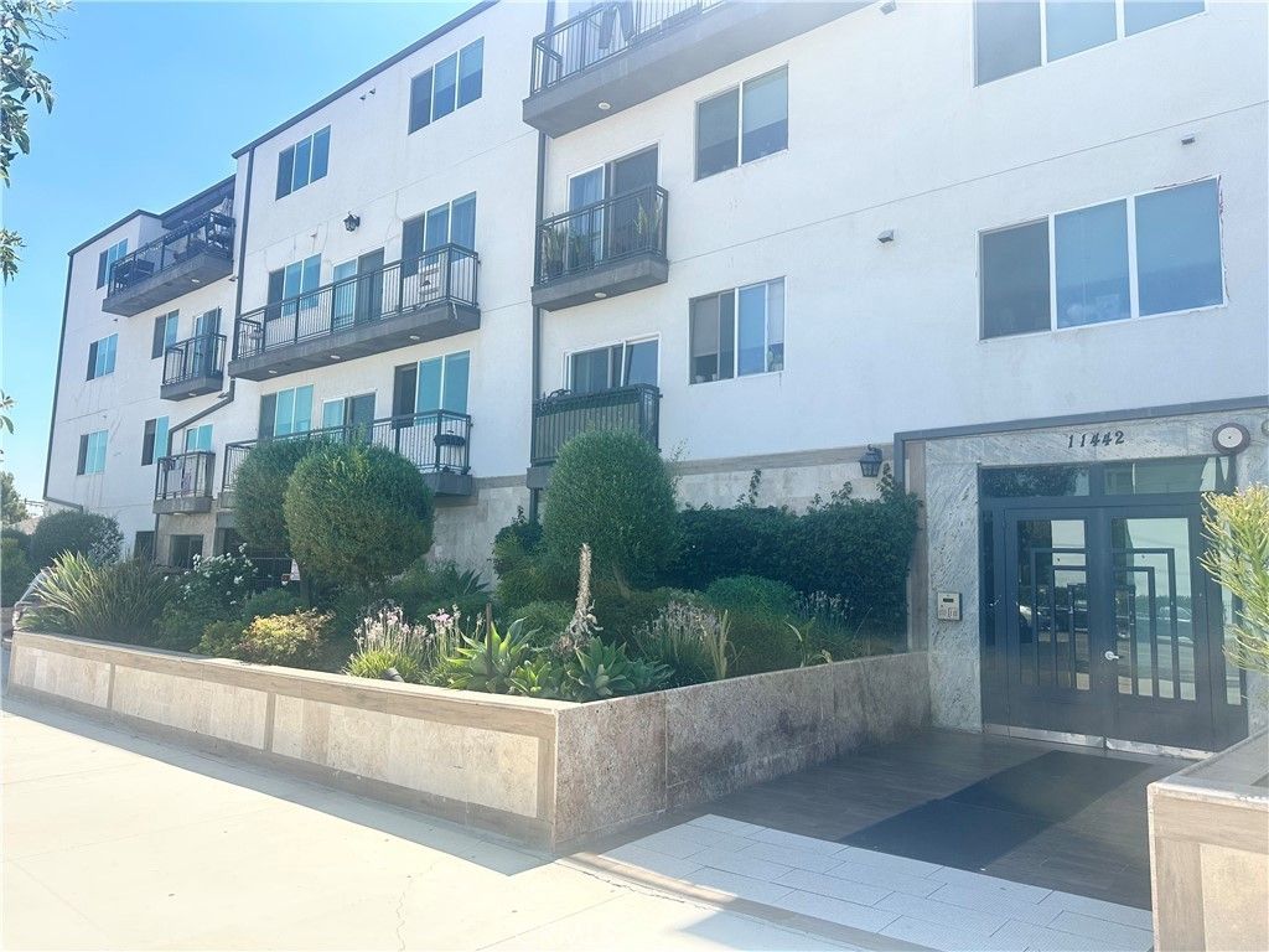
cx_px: 634
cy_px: 476
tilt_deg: +7.4
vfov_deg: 56.8
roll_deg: -1.6
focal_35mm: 24
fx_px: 880
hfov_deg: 71.6
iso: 80
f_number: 1.78
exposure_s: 1/2732
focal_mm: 6.86
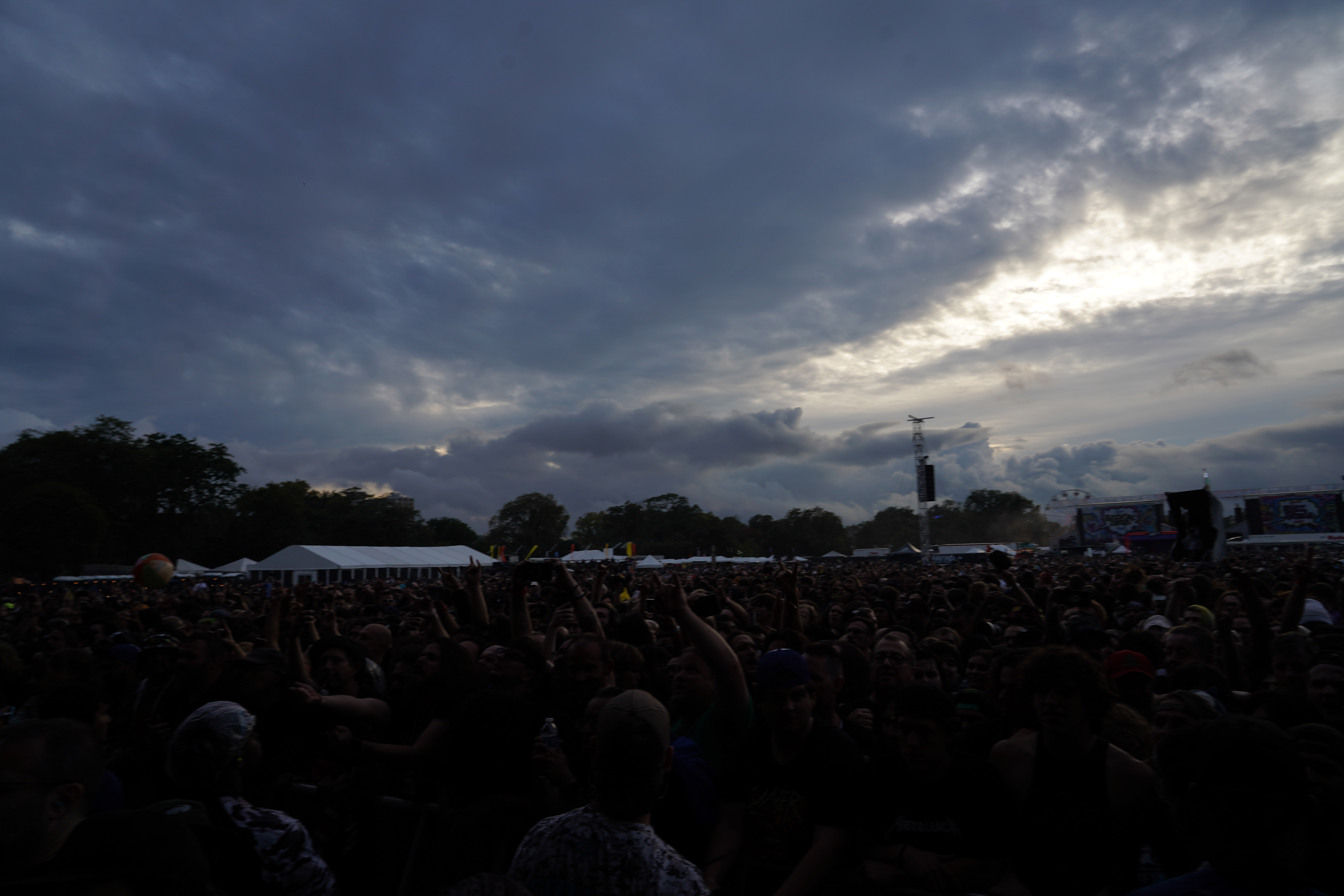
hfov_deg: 73.7
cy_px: 448
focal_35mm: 24
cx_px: 672
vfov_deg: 53.1
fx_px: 896
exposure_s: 1/200
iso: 100
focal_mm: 24
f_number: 8
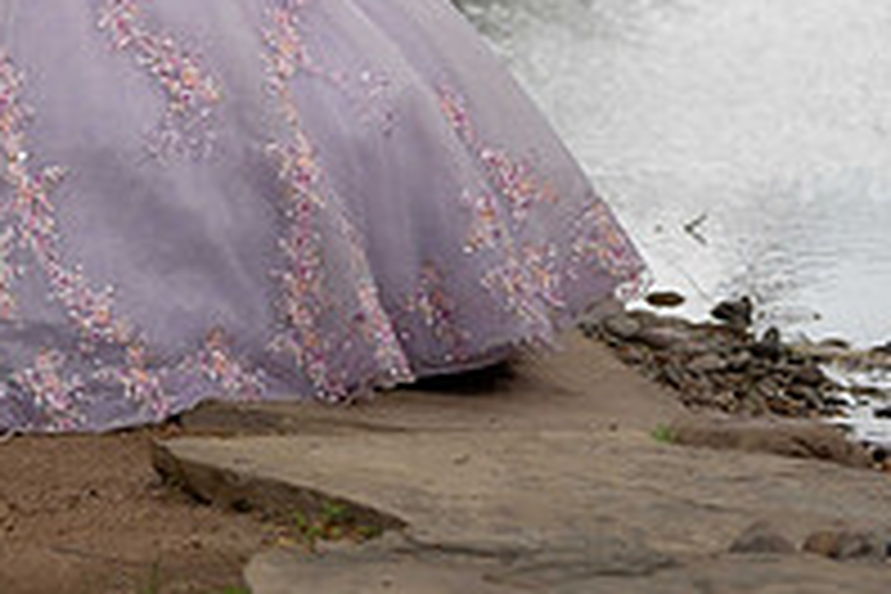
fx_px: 6014
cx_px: 126
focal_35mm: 243
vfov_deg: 5.6
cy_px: -79
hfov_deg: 8.4
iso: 80
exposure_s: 1/1000
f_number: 2.8
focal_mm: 83
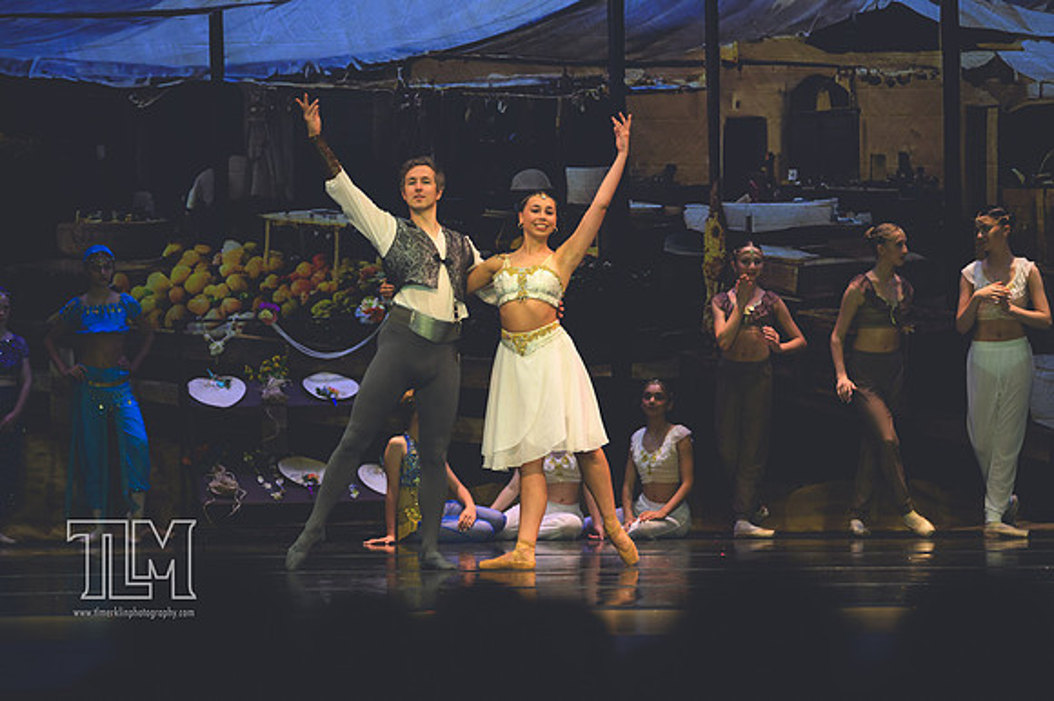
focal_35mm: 225
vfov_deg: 6.1
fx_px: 6583
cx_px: 527
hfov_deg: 9.2
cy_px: 350
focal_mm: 150
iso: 900
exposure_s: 1/500
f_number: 2.8
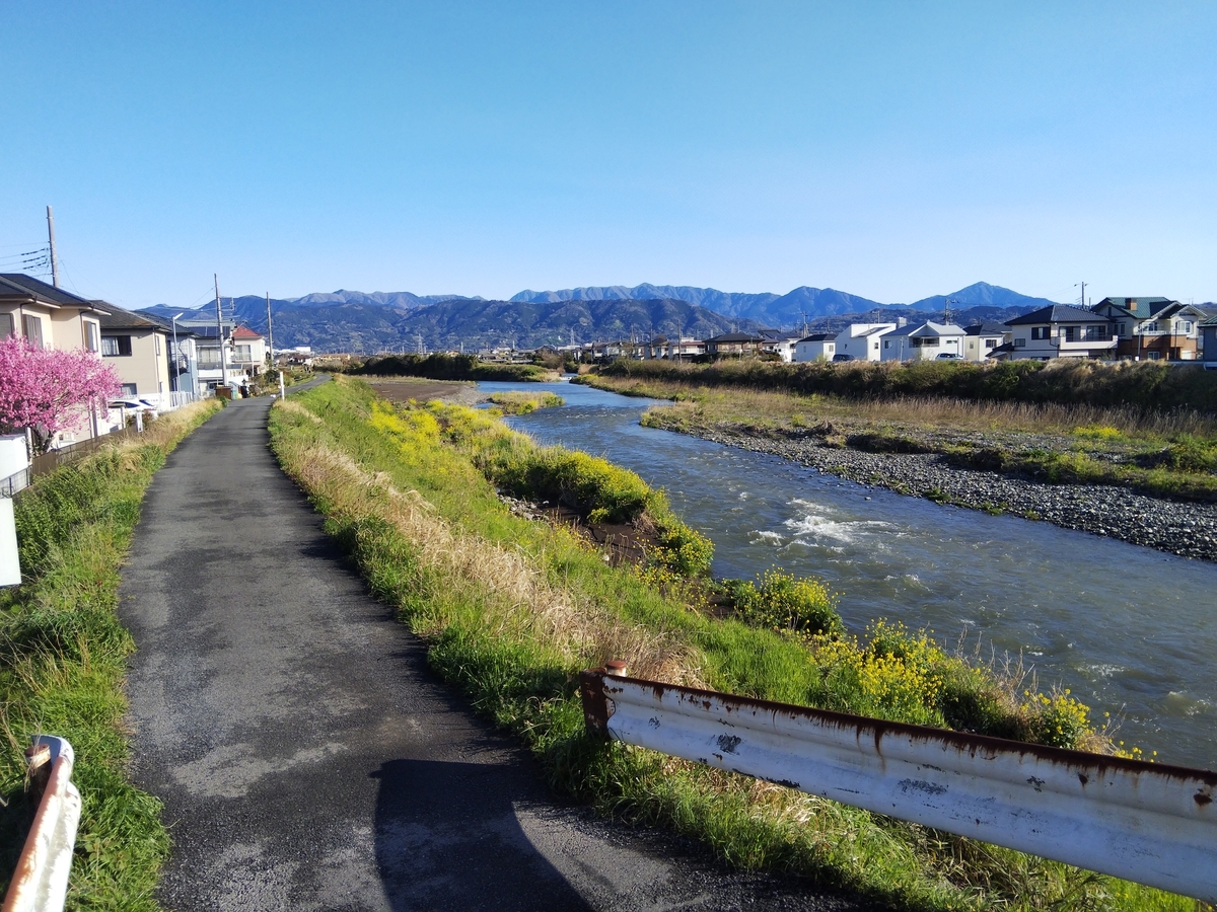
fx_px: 879
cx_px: 608
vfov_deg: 54.9
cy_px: 456
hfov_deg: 69.4
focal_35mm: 25
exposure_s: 1/846
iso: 32
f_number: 2.2
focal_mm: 3.4
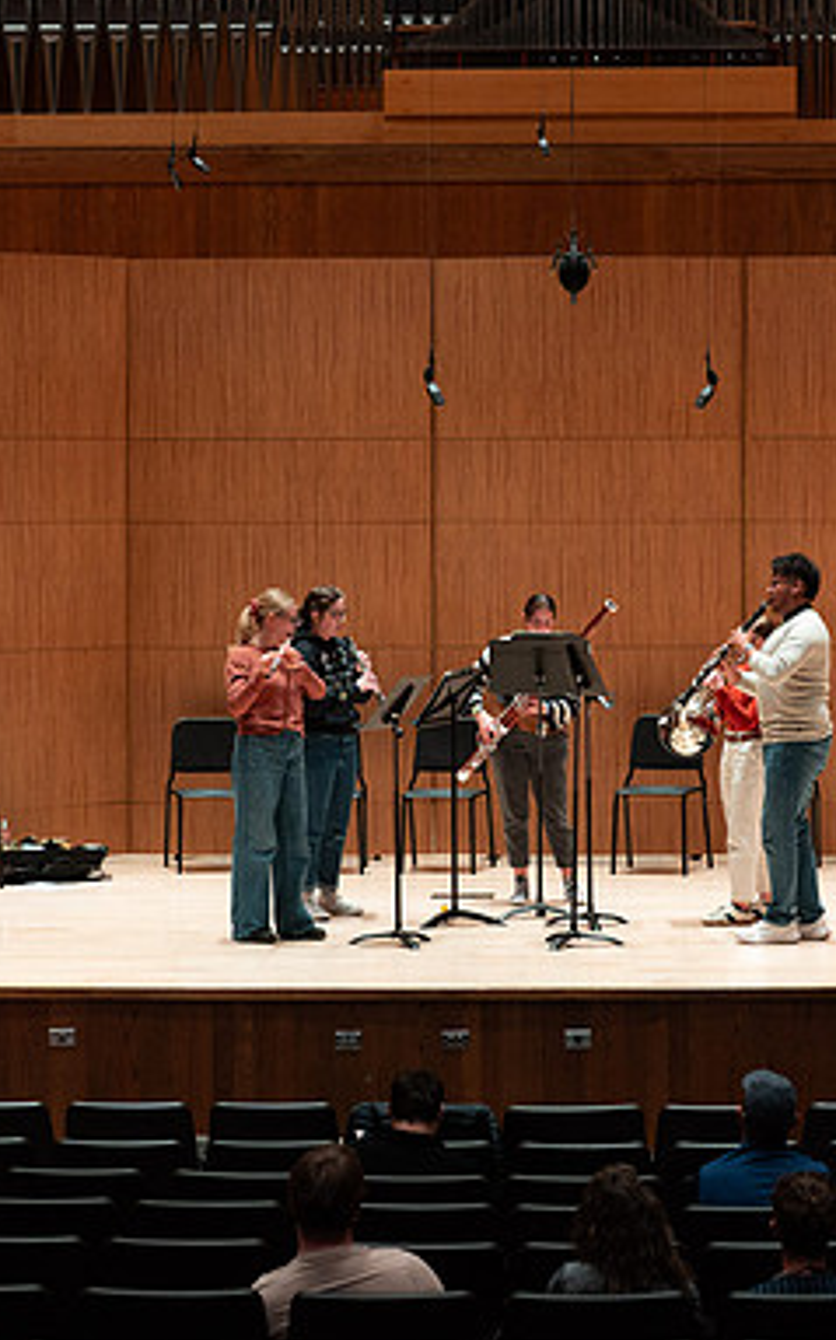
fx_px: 3941
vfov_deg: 19.3
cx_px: 511
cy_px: 672
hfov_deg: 12.1
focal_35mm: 108
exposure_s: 1/160
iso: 2000
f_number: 4
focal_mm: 70
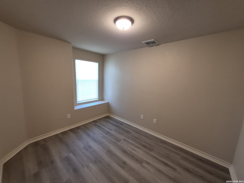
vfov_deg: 89.9
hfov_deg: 106.2
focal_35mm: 13
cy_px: 92
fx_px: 92
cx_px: 122
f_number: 2.2
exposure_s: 1/60
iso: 250
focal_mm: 1.74
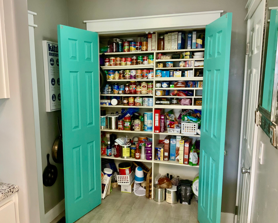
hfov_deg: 52.7
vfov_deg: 43.3
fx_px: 280
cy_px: 124
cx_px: 119
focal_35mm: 34
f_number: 1.8
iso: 125
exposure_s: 1/60
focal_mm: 3
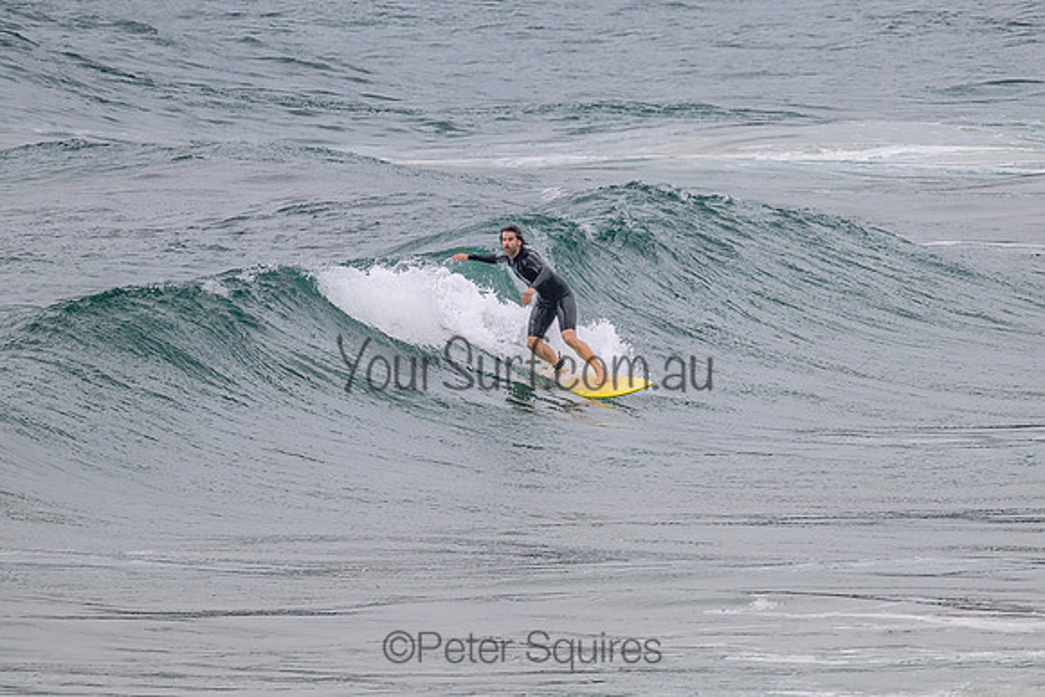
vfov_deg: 1.4
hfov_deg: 2.1
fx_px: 28010
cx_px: 630
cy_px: 337
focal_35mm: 965
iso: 900
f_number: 11
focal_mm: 800
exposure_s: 1/2000
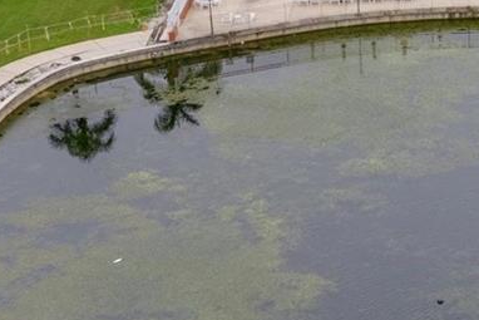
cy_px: 83
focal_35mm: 92
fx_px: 1225
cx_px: 509
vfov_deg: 14.8
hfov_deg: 21.2
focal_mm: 8.38
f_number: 2.8
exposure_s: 1/1600
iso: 150
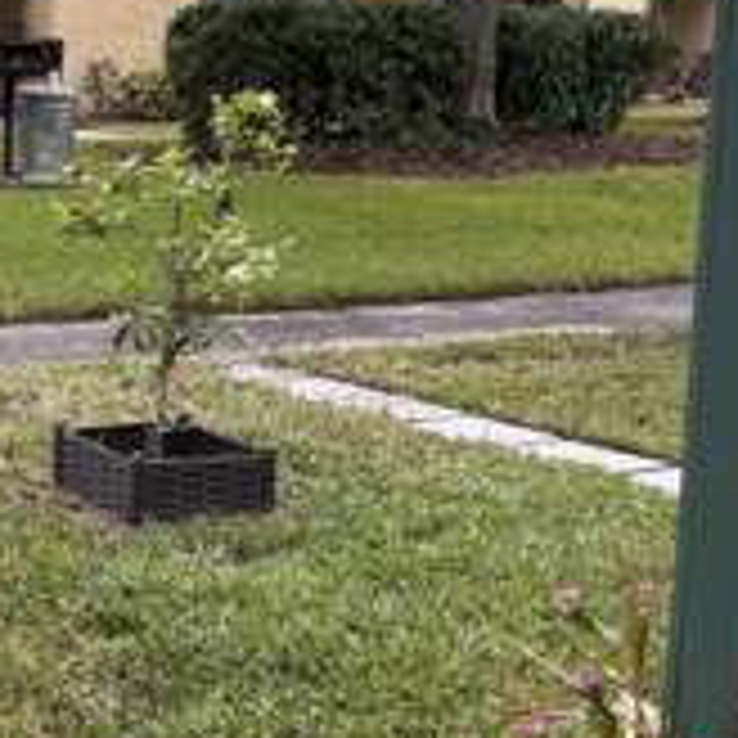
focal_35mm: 67
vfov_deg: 25.6
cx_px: -261
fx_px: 1616
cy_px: 236
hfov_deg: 22.5
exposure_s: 1/354
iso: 50
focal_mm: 5.96
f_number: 1.6
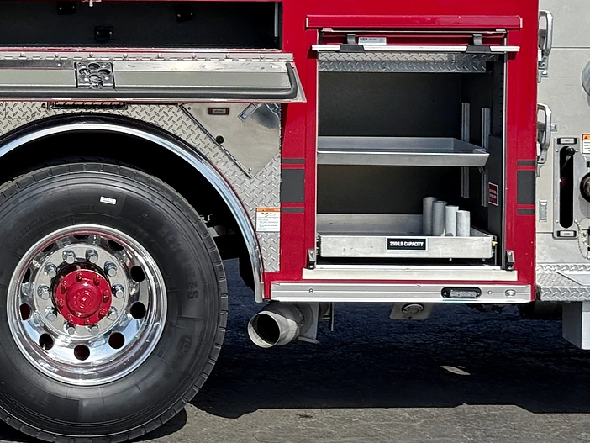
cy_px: 23
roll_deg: +0.5
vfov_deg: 14.6
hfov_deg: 19.2
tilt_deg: -1.1
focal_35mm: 100
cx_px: 32
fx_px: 1705
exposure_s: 1/3891
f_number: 1.78
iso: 80
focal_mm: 6.76
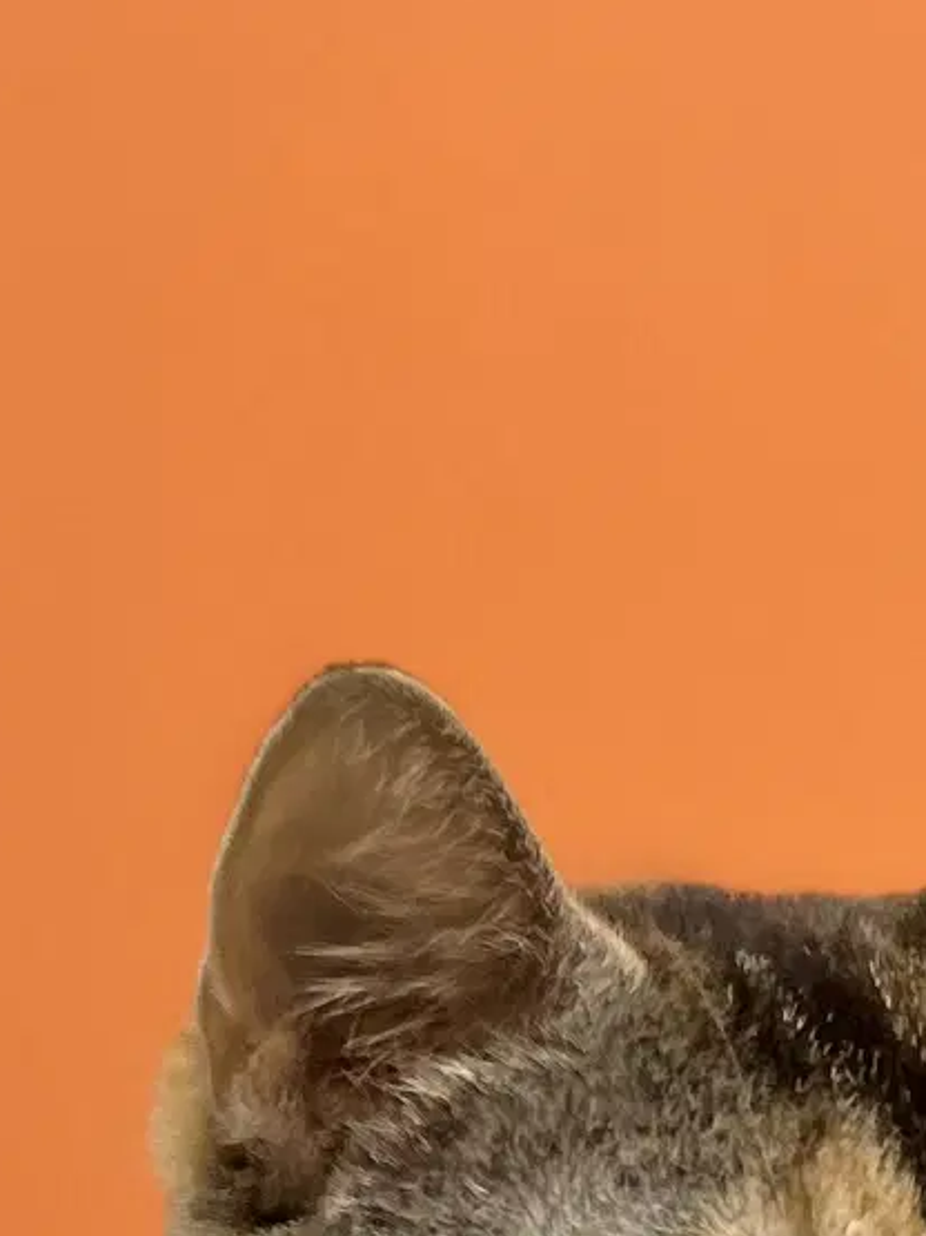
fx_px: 4282
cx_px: 1302
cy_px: 1922
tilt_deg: -4.0
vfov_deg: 15.1
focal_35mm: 120
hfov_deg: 11.9
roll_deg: -1.3
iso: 250
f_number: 1.6
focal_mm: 5.1
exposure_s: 1/60
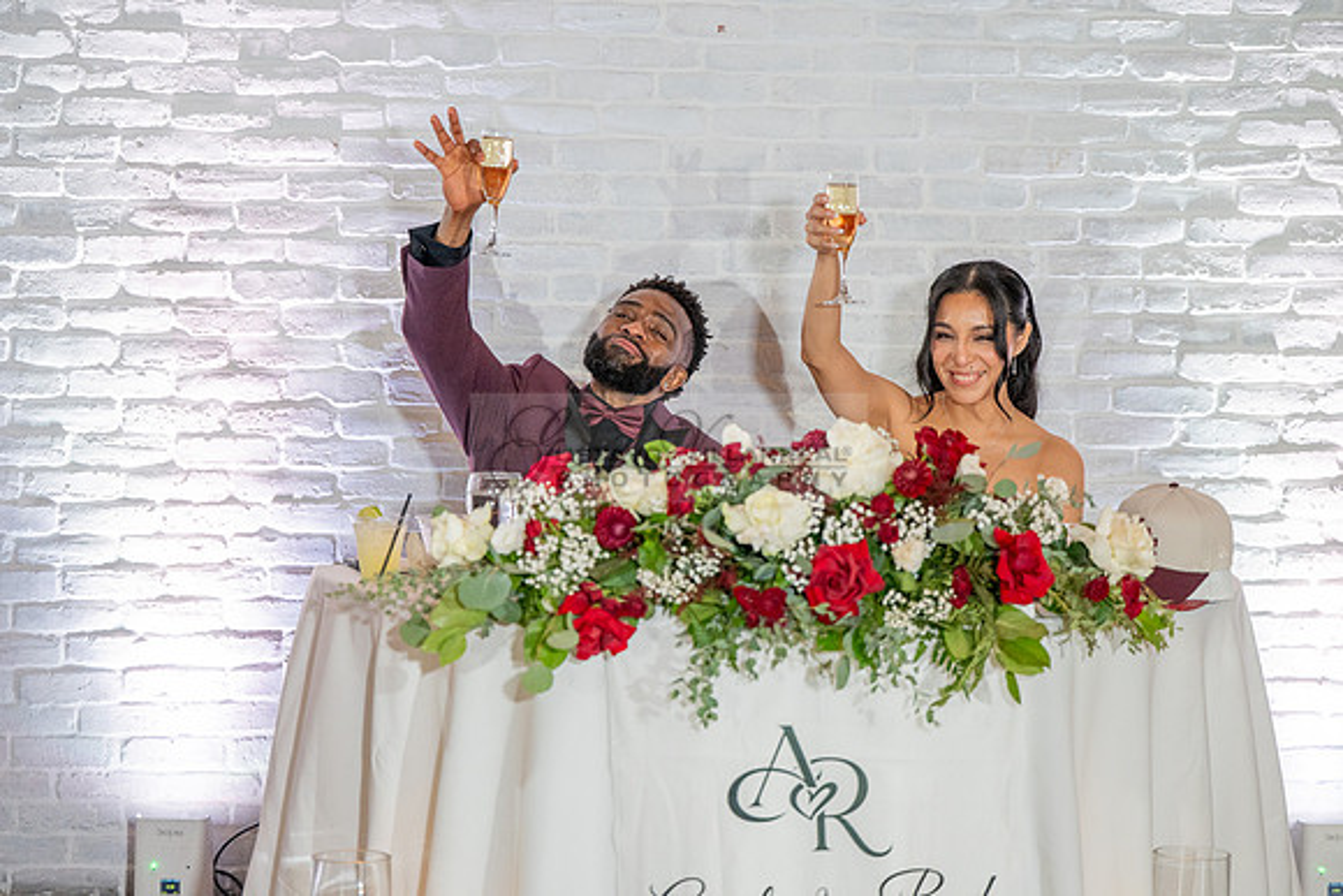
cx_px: 672
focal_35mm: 101
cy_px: 448
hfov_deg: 20.2
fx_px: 3769
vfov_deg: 13.6
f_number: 2.8
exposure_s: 1/320
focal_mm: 101
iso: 1600
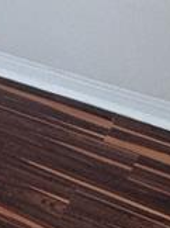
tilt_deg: -0.9
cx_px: -327
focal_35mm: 104
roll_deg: +1.3
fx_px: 683
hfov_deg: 10.5
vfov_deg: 14.9
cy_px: -248
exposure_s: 1/120
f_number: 2.2
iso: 125
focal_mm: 2.22
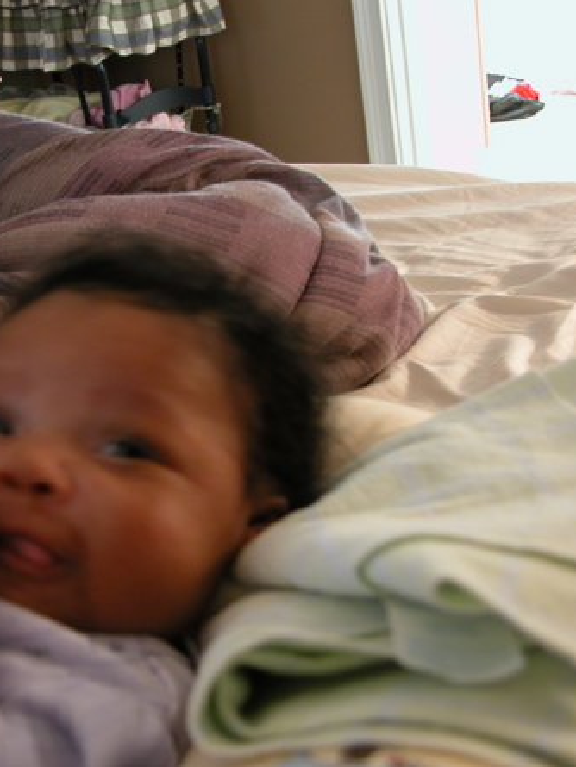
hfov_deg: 23.5
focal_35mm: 62
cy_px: 384
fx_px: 1375
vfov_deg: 31.2
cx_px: 153
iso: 126
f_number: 3
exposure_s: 1/3.9
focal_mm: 11.6
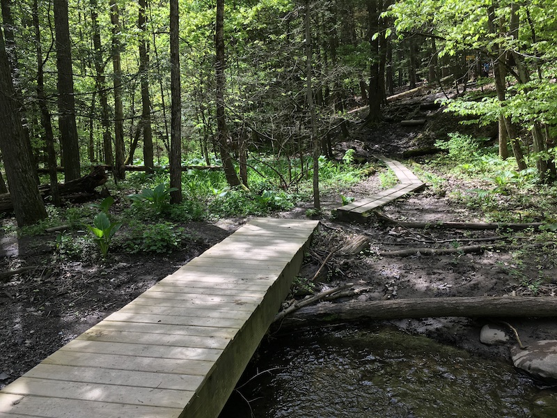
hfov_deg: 61.7
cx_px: 278
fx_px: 467
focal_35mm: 29
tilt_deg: -9.7
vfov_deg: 48.2
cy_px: 209
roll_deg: +2.8
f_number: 2.2
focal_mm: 4.15
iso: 25
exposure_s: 1/361
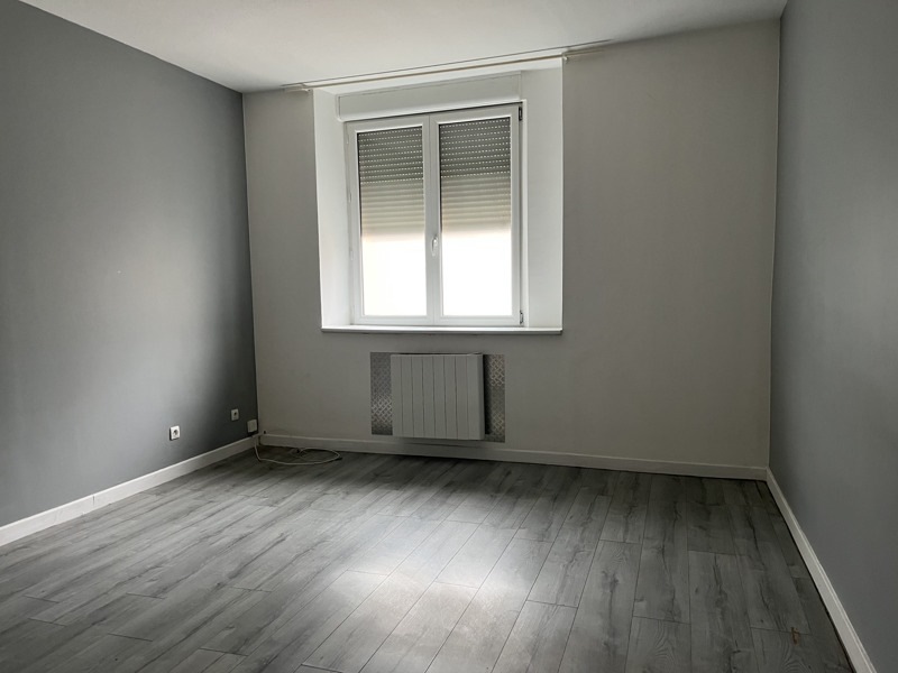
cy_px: 336
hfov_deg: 67.3
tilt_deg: -4.8
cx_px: 449
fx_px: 674
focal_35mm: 26
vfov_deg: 53.1
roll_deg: +0.9
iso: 200
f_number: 1.6
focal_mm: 5.1
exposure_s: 1/60
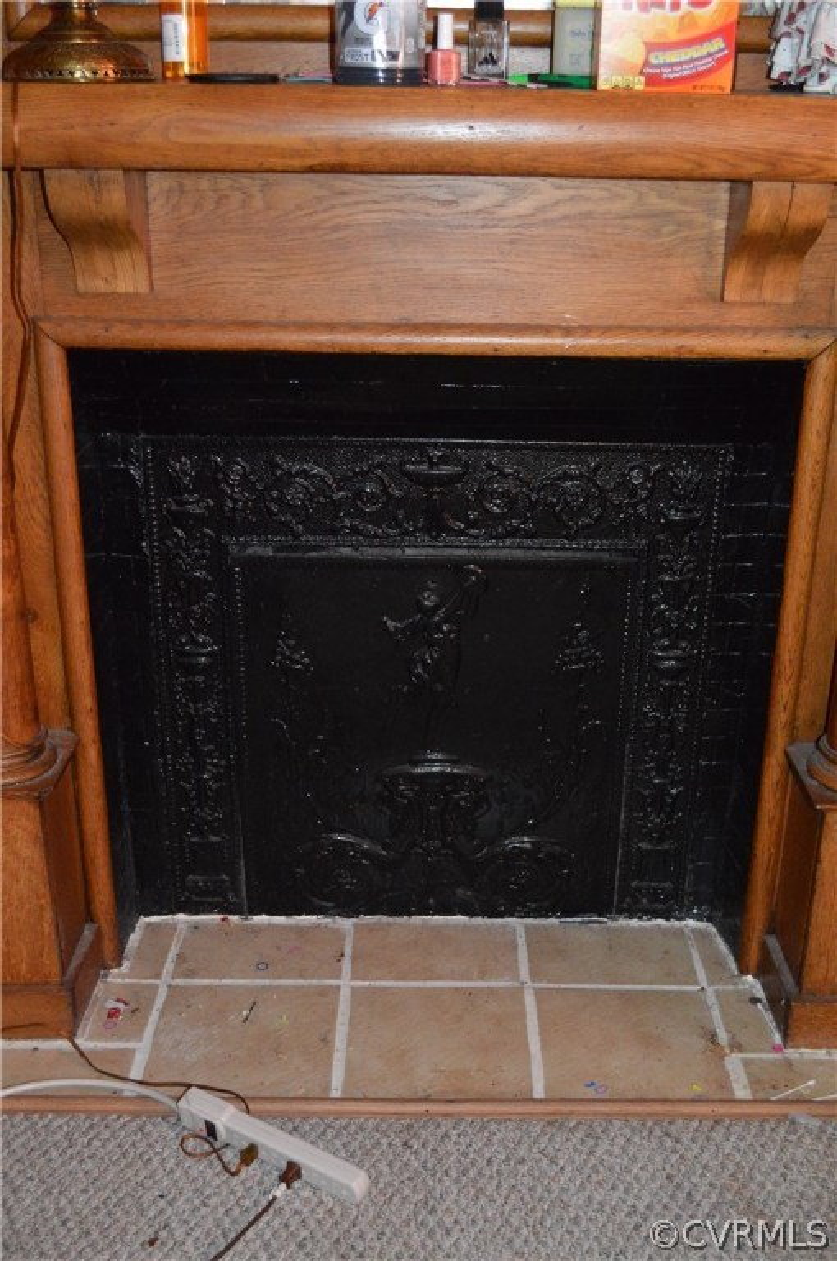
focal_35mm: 39
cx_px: 418
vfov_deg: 49.6
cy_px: 630
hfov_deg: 34.1
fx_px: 1364
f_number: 4.2
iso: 3200
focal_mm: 26
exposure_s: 1/60
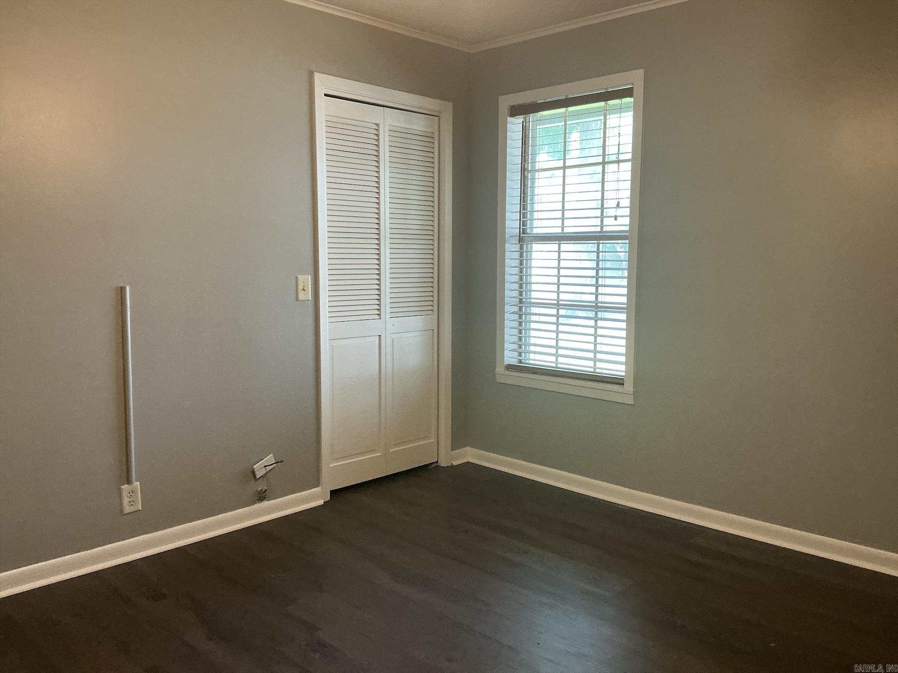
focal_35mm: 28
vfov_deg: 49.7
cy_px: 336
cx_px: 449
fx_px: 726
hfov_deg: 63.4
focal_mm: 3
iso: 160
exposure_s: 1/60
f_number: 1.8
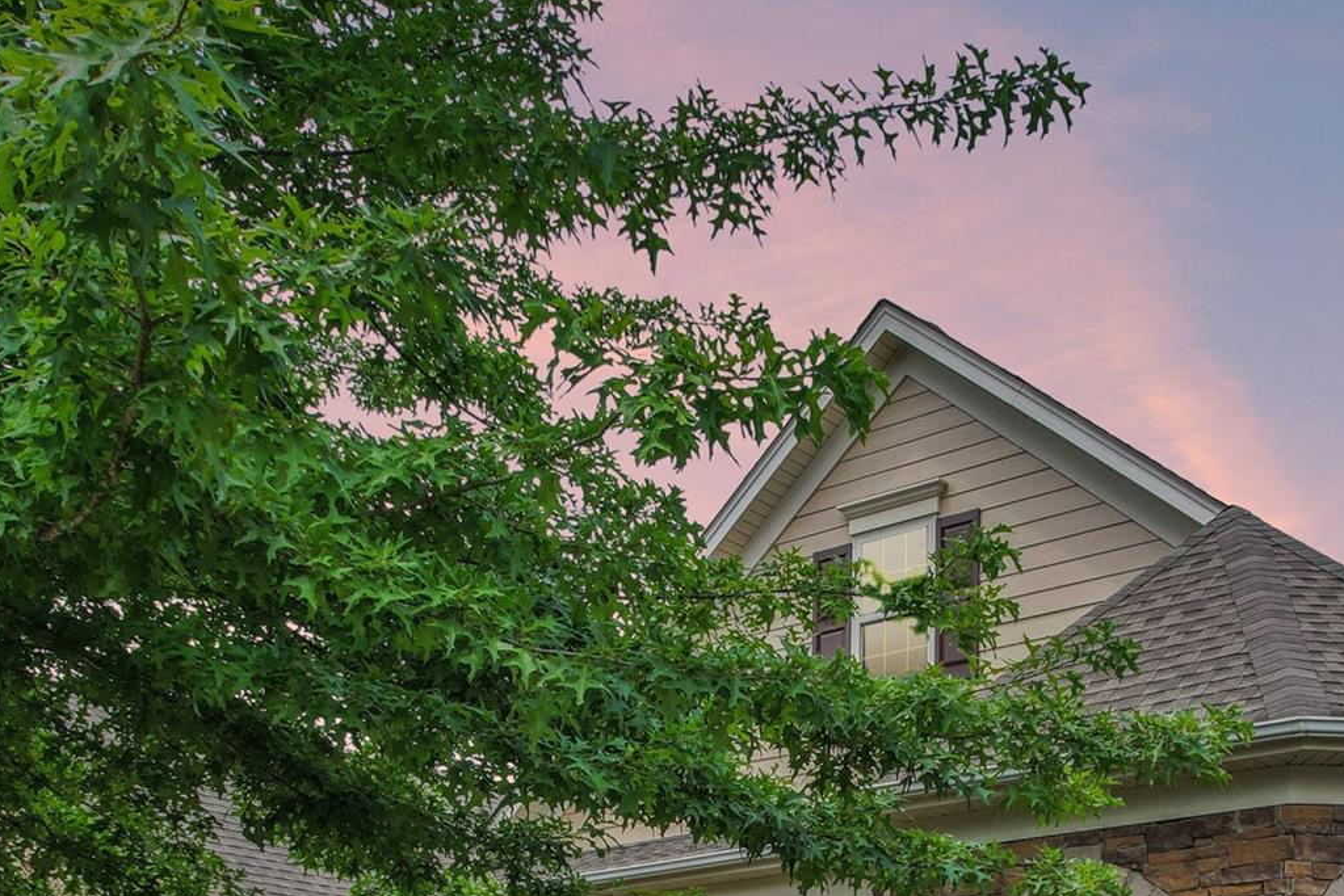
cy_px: 872
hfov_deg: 44.3
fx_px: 1643
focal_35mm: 44
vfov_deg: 28.8
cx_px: 791
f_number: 2.8
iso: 100
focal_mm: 8.4
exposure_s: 1/180
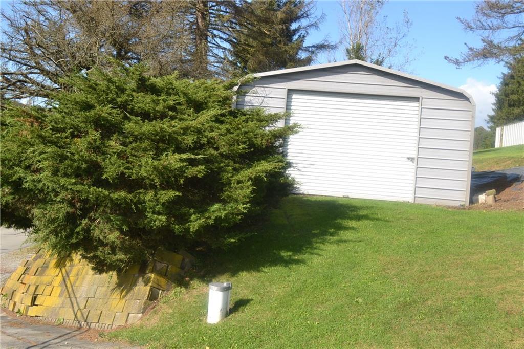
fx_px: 567
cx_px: 262
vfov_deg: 34.2
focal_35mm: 39
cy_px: 174
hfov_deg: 49.6
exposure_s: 1/200
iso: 100
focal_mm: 26
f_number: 7.1
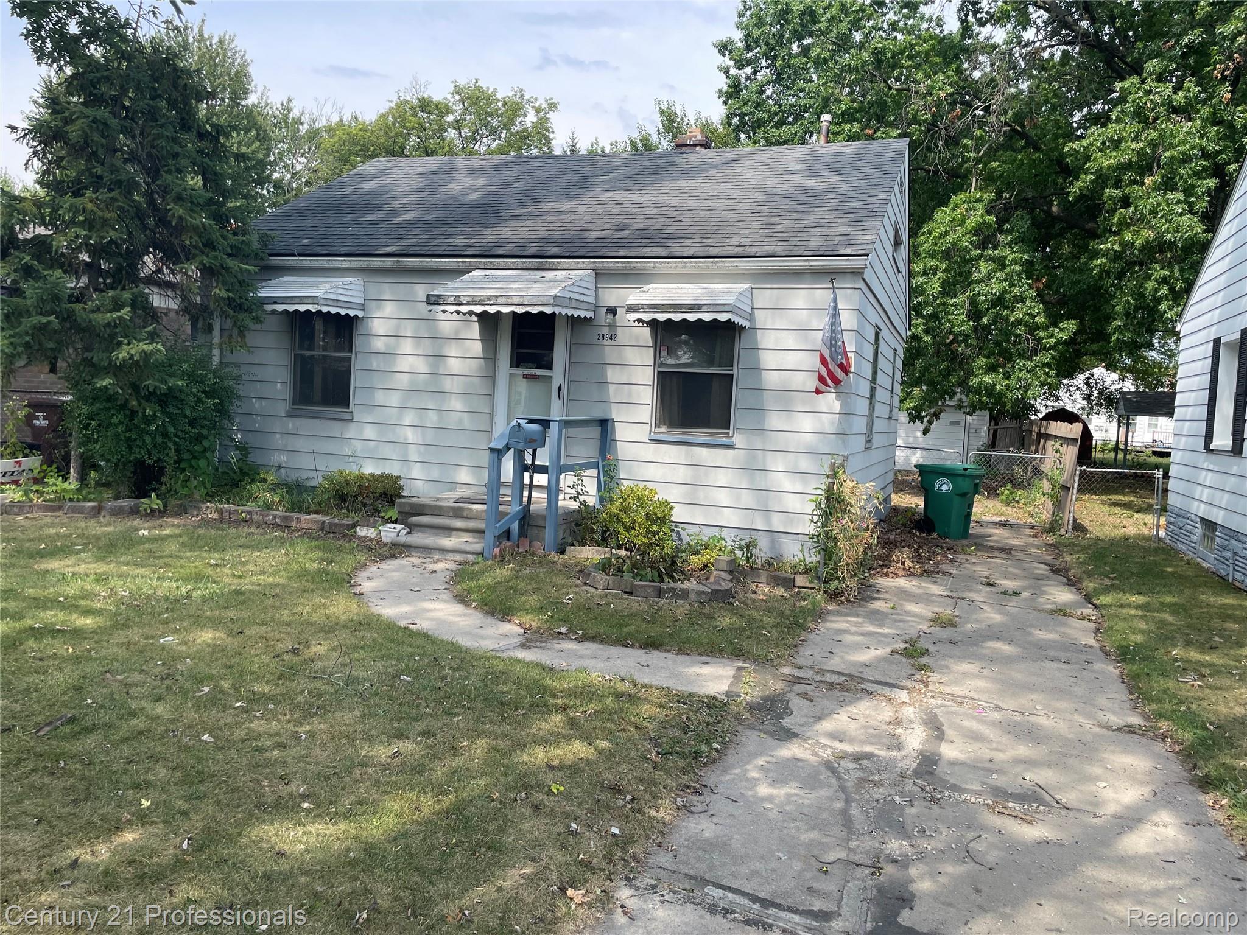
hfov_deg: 67.3
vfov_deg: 53.1
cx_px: 624
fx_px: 937
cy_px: 468
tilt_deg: -3.6
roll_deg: -2.8
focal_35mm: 26
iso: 32
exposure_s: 1/1490
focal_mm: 4.2
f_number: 1.6
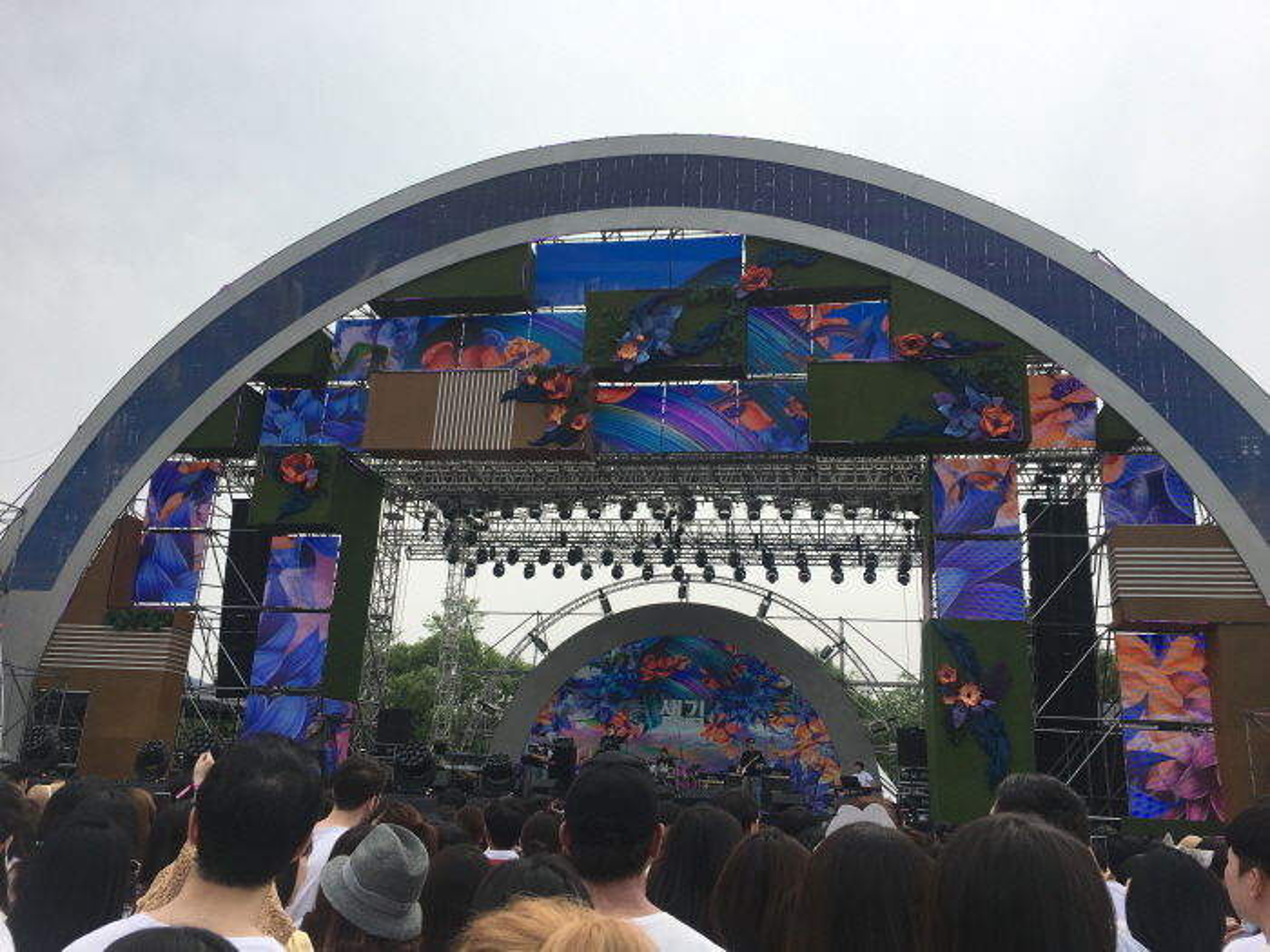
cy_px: 476
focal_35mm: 29
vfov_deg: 48.2
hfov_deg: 61.7
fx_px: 1064
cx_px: 635
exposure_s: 1/1709
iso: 25
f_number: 2.2
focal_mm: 4.15
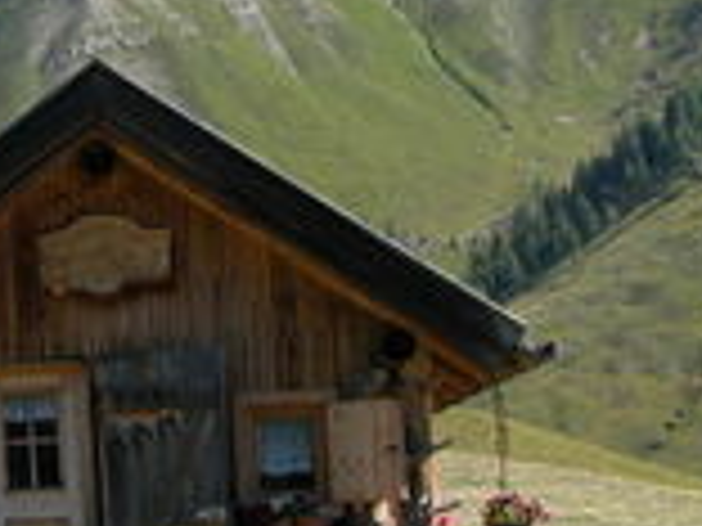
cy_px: -43
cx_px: -234
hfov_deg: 9.2
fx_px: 4299
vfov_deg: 7.0
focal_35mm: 212
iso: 100
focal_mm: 16.8
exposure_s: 1/256
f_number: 5.2
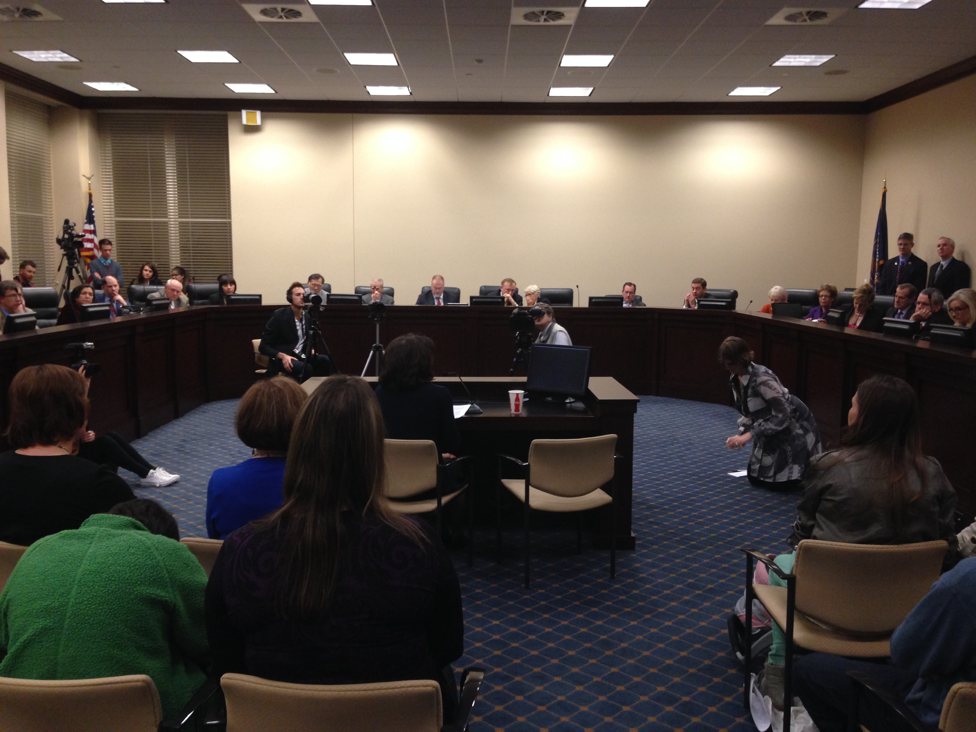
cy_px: 366
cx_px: 488
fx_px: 930
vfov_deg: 42.9
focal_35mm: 33
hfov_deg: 55.4
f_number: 2.4
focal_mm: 4.12
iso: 160
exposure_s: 1/20
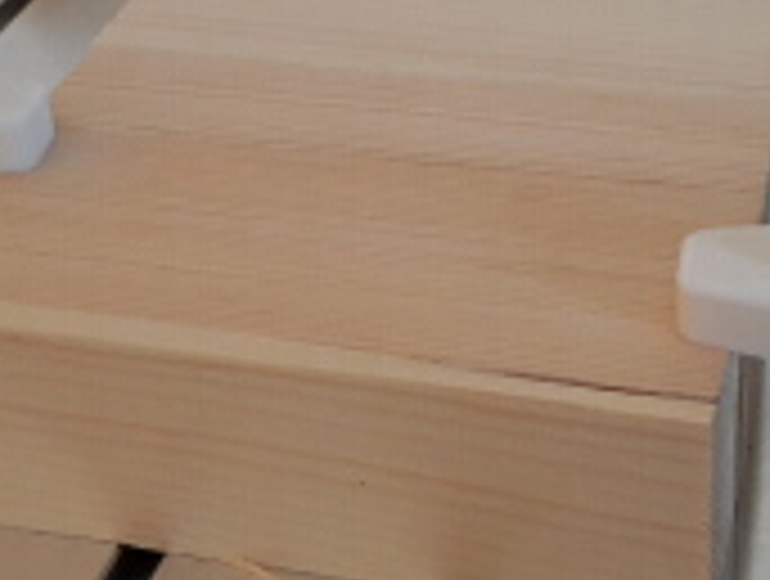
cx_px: 457
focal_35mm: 84
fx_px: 1872
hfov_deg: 23.2
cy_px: 234
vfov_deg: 17.6
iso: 125
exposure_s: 1/50
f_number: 1.9
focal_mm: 3.6
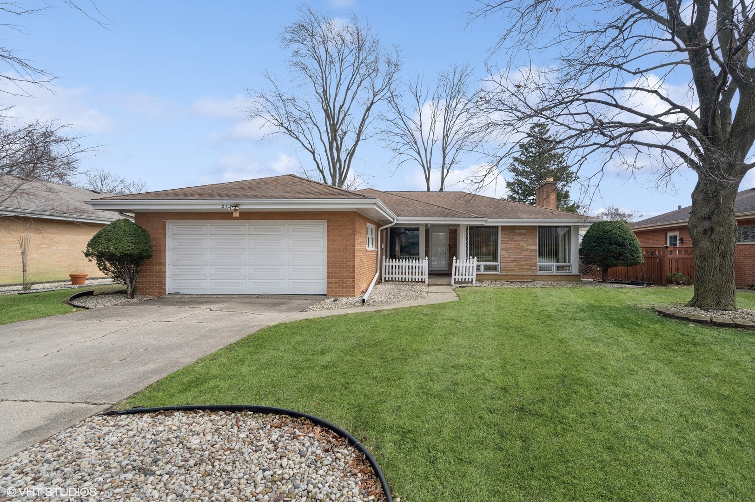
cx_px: 378
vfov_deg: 77.2
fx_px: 314
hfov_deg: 100.4
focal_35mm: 15
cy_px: 251
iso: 200
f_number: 9.5
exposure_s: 1/180
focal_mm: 15
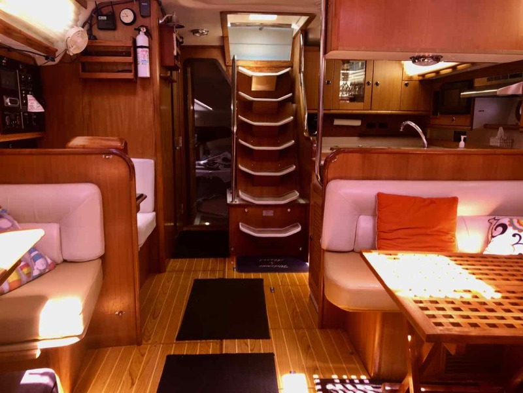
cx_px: 262
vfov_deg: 49.7
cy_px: 196
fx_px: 423
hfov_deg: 63.4
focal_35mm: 28
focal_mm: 3.99
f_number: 1.8
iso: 40
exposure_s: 1/20
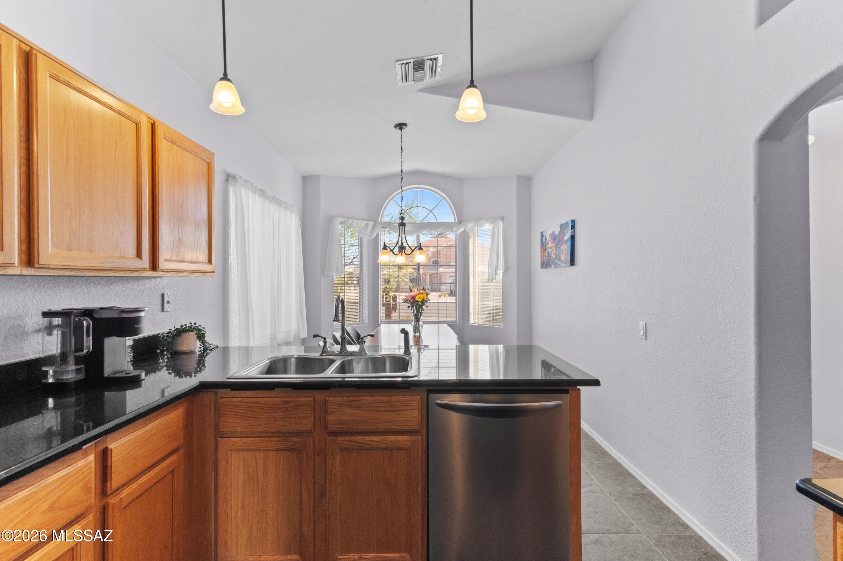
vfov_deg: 73.7
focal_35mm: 16
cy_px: 280
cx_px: 422
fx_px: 374
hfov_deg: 96.8
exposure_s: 1/13
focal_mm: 16
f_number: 18
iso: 2000
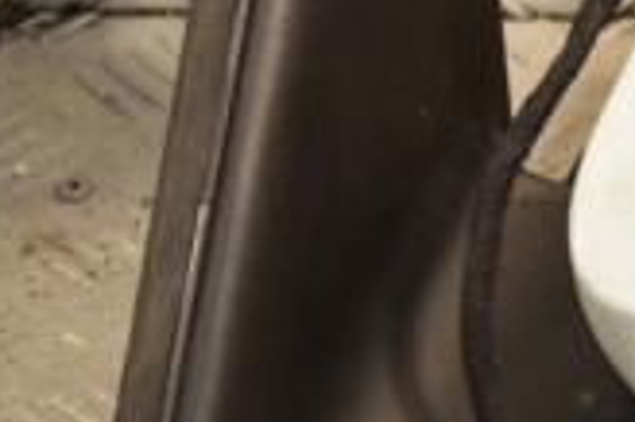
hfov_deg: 7.4
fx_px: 4846
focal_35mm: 275
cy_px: 209
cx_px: 925
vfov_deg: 5.0
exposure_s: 1/200
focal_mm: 50
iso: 800
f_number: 7.1
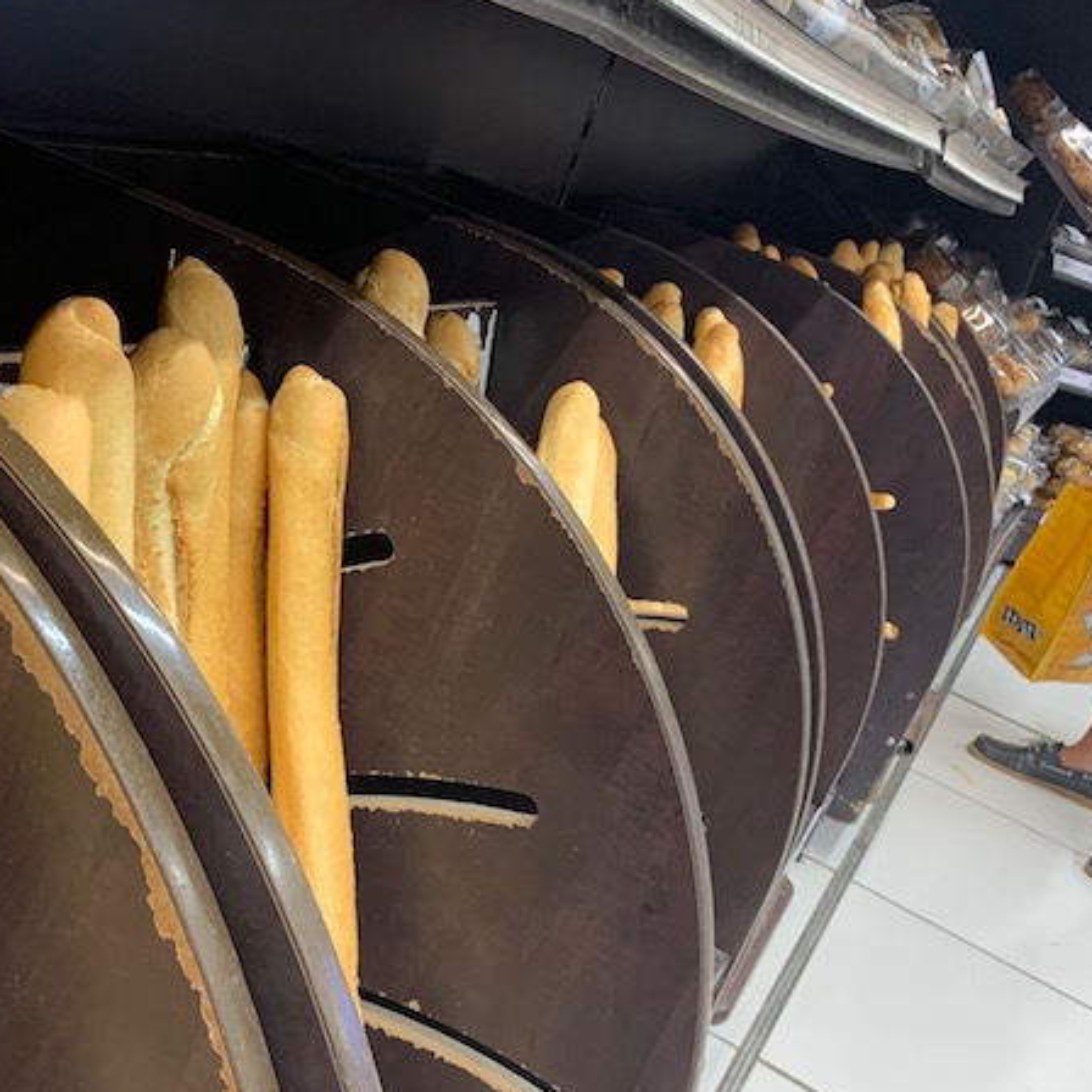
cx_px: 285
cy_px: 624
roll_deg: -18.5
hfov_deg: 39.9
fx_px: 1463
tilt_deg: -22.3
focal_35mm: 41
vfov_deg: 40.8
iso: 125
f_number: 1.8
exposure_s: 1/60
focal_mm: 4.25
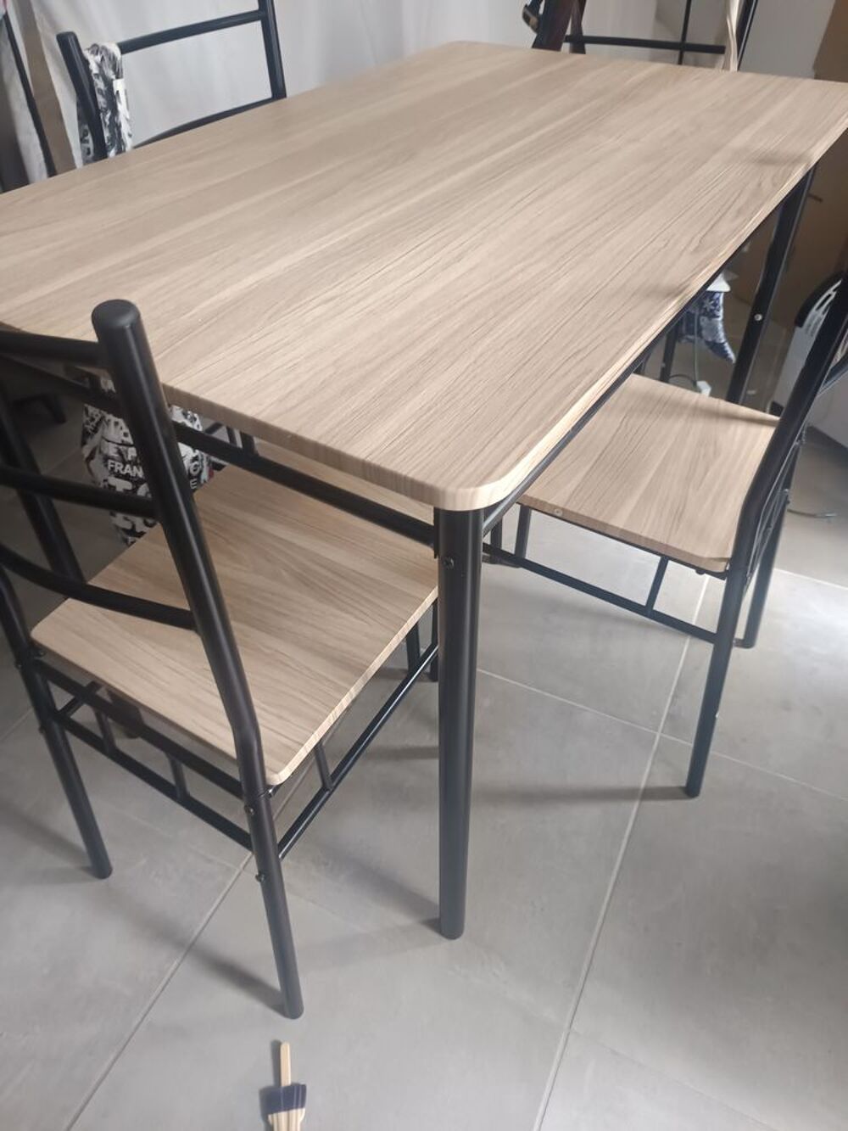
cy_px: 566
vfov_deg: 71.6
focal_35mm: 24
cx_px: 424
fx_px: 784
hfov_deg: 56.8
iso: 1250
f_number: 1.7
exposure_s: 1/25
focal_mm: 5.31
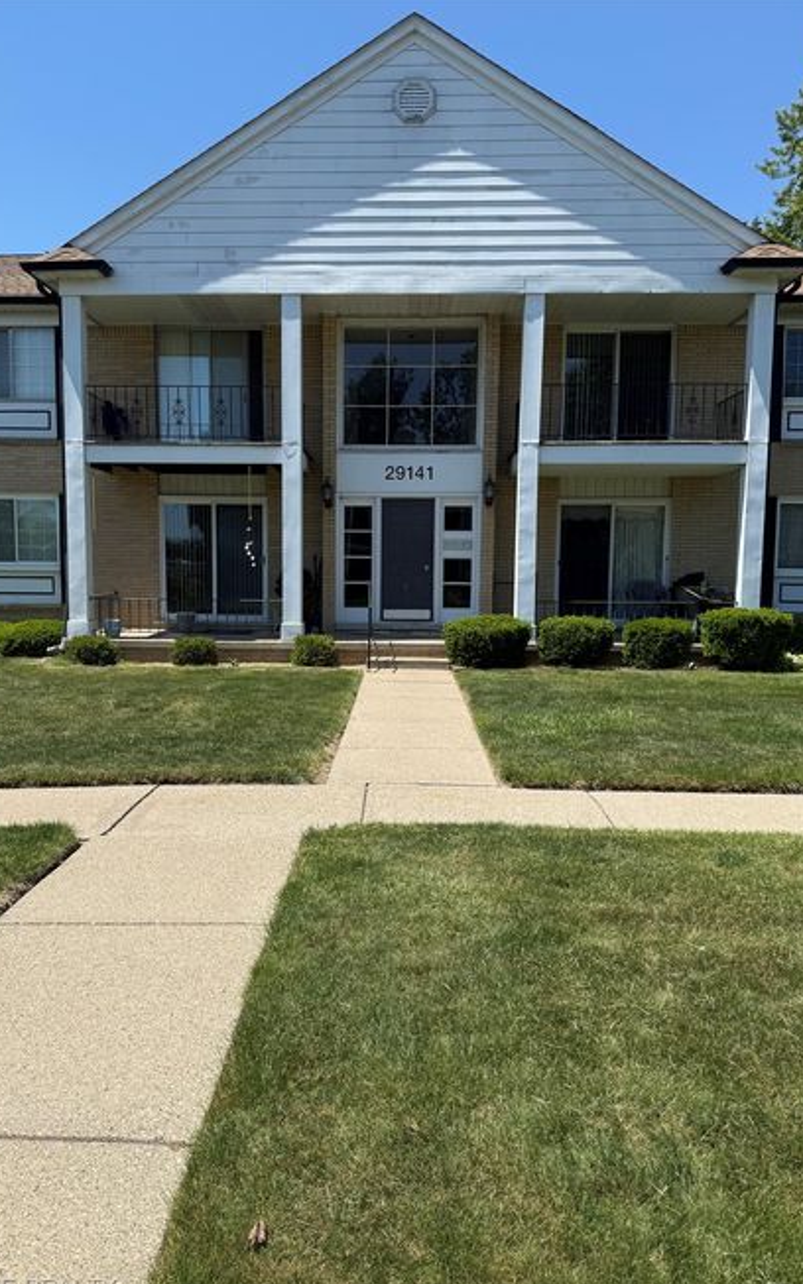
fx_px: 911
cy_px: 650
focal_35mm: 26
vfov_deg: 70.4
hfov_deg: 47.5
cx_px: 370
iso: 80
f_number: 1.78
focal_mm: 6.76
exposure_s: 1/4405
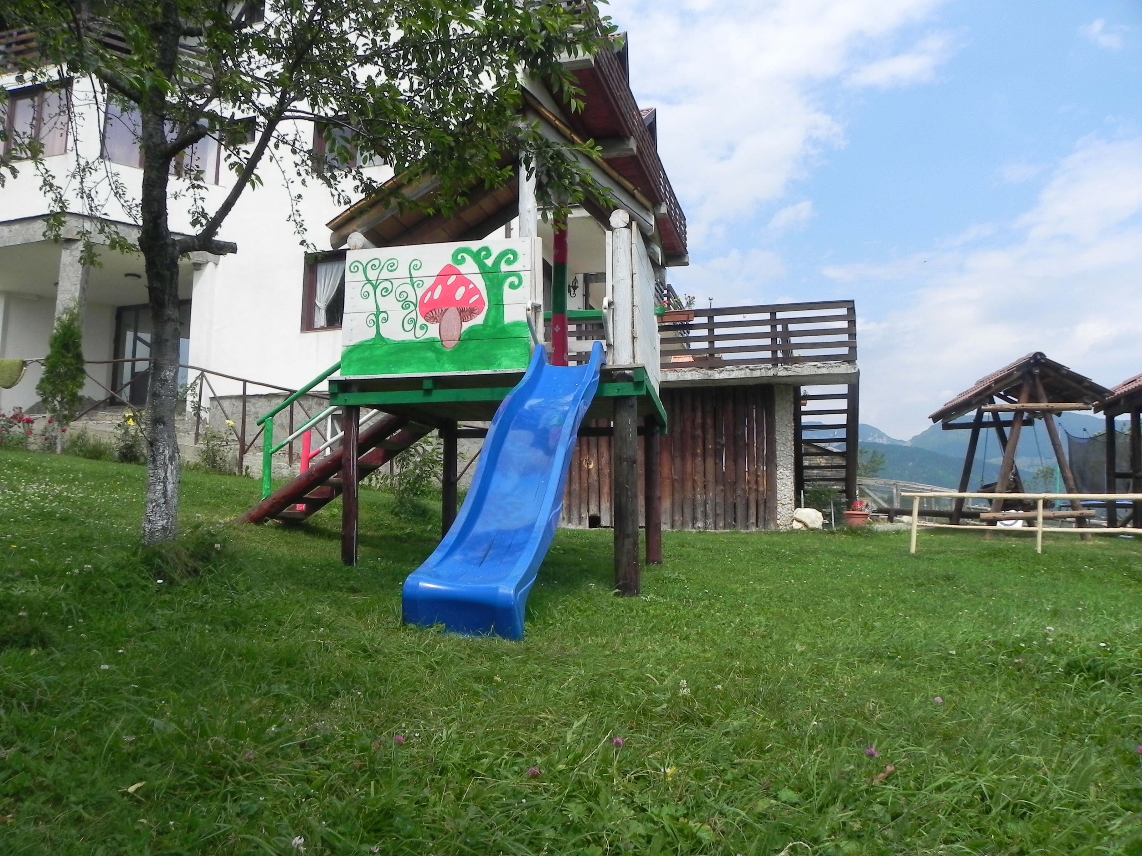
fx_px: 858
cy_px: 428
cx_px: 571
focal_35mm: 26
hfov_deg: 67.3
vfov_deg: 53.1
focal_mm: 4.6
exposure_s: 1/407
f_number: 7.1
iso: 160
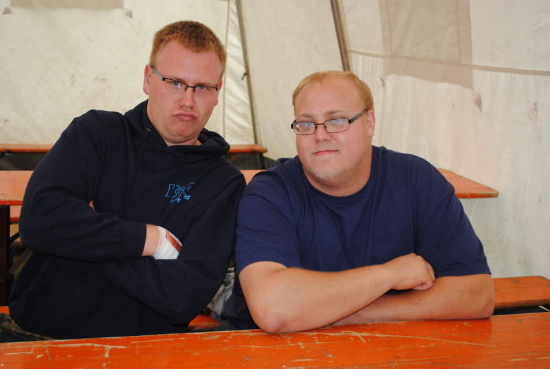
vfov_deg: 26.6
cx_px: 275
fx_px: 780
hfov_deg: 38.8
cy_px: 184
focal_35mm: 51
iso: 200
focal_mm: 34
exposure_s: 1/60
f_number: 5
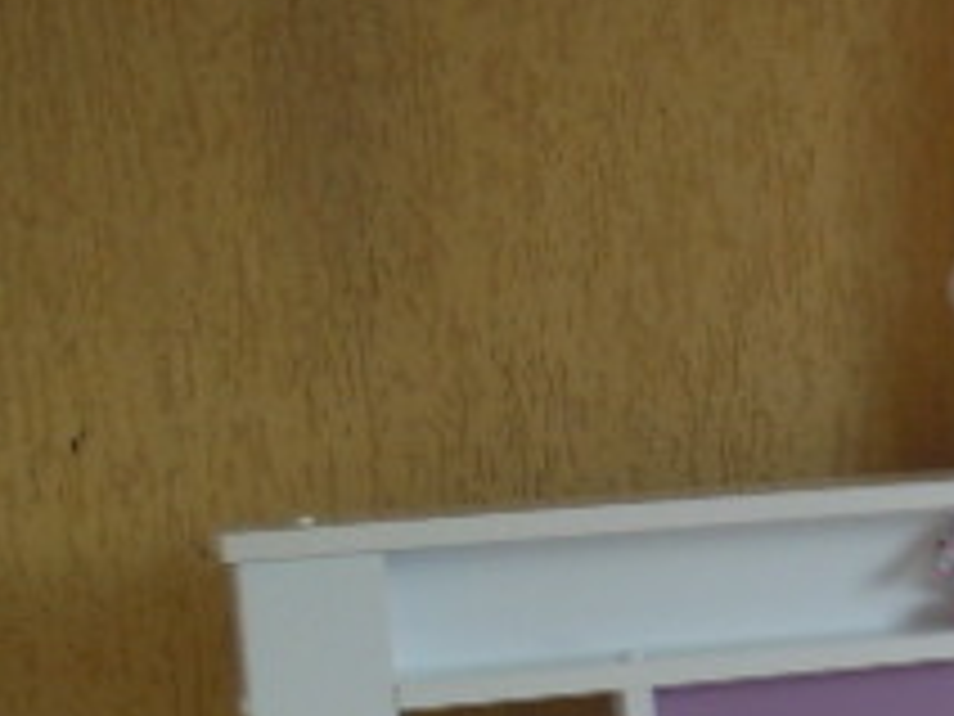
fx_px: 3721
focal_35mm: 135
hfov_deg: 12.0
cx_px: 2228
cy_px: 721
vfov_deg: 10.9
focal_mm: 5
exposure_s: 1/80
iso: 100
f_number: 2.7
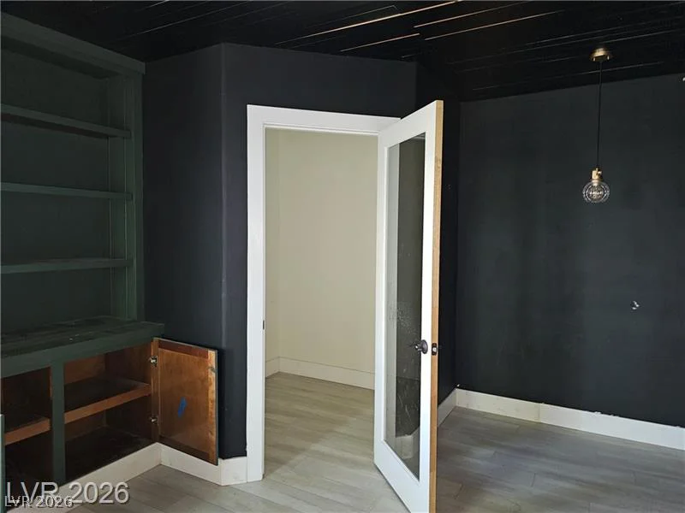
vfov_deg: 58.9
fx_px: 455
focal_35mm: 23
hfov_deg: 73.9
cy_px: 256
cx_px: 342
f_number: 1.7
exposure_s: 1/10.2
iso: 125
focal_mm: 6.3
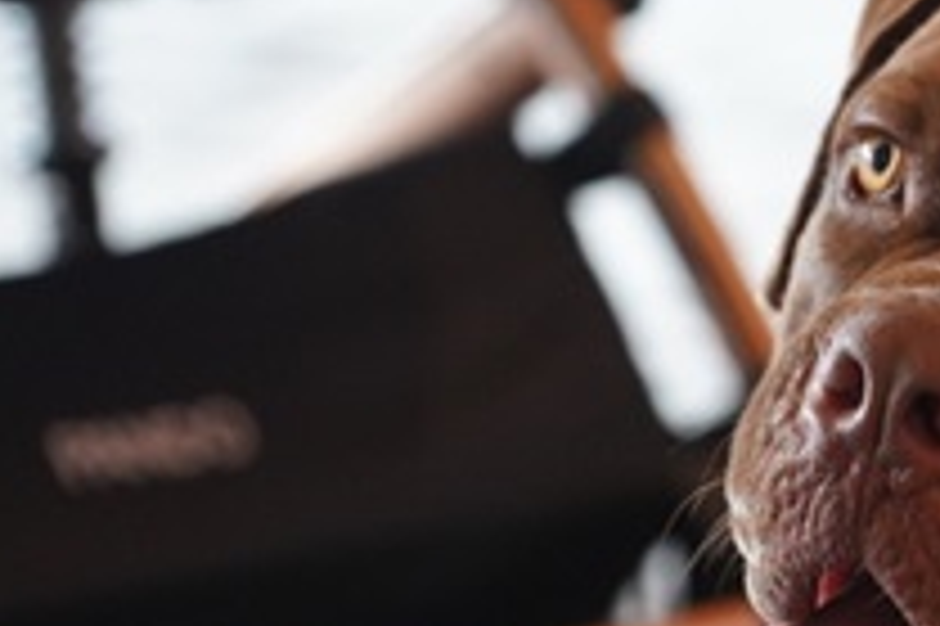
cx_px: 1228
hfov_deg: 3.9
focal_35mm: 525
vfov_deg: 2.6
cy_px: 518
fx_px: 13697
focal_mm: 157
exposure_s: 1/125
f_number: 4
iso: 2500
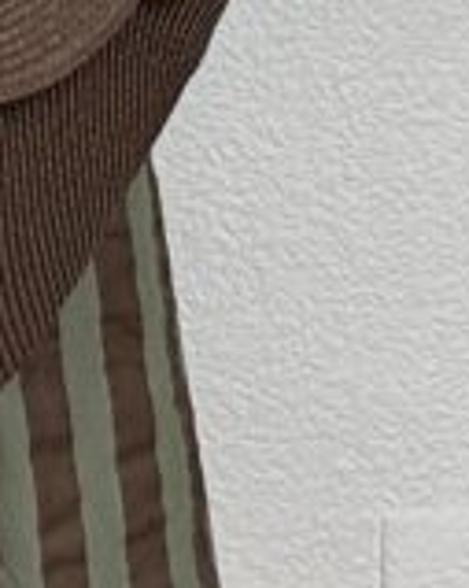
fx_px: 3439
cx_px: -356
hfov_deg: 7.6
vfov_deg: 9.6
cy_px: -176
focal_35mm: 198
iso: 40
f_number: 1.9
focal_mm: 2.69
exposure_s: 1/100
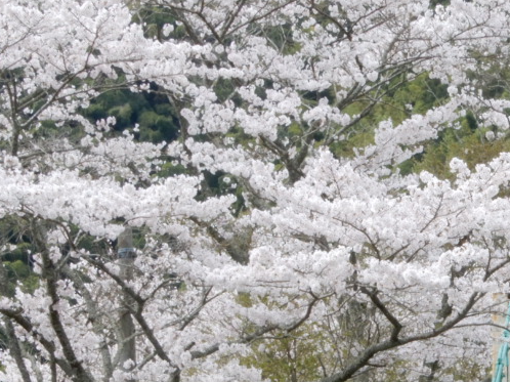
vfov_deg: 6.6
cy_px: 449
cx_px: 648
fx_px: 3313
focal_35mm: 225
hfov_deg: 8.7
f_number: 6.3
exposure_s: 1/100
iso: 80
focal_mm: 12.5
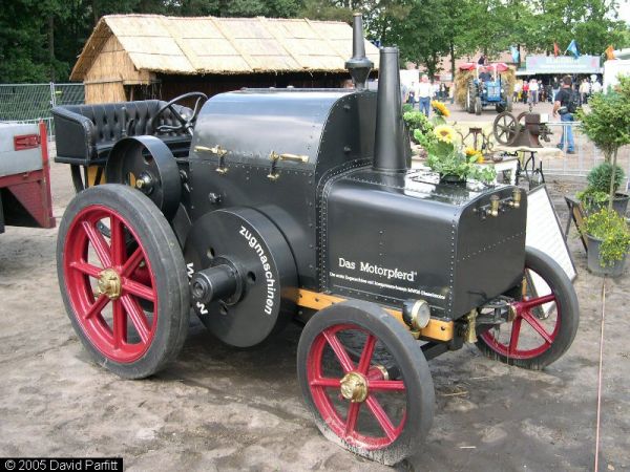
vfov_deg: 37.7
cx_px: 315
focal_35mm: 38
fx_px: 692
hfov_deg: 49.0
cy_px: 236
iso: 100
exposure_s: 1/225
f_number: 2.8
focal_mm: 8
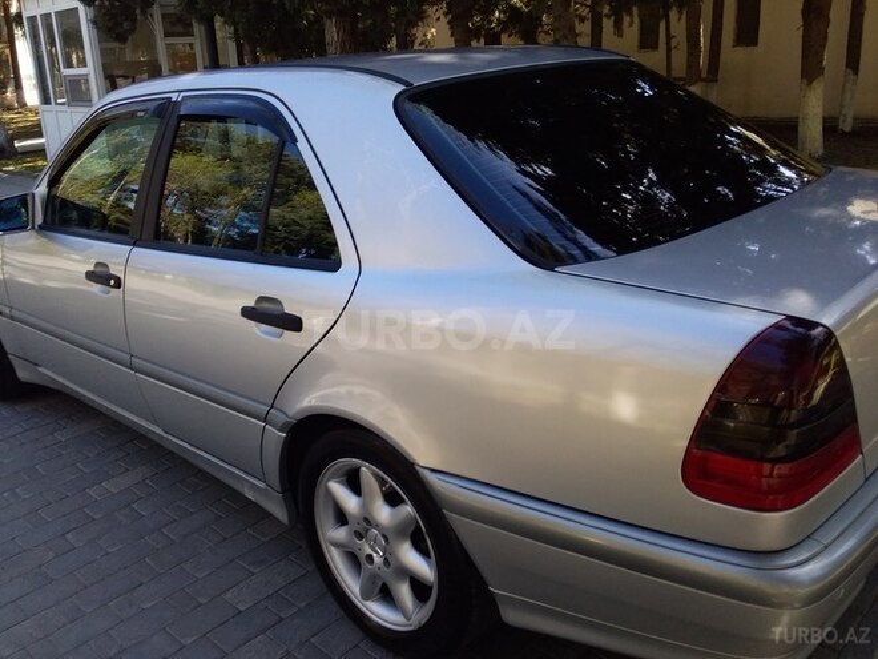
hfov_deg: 58.4
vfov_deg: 45.4
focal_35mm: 31
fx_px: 786
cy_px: 330
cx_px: 439
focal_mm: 3.3
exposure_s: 1/205
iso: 40
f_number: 2.2
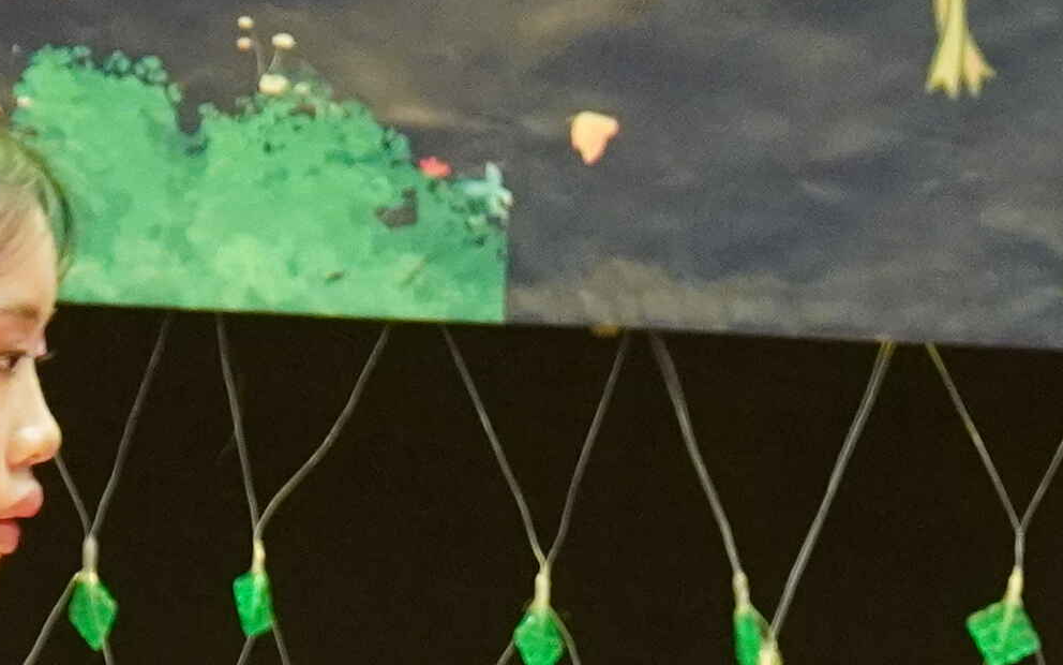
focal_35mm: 647
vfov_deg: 2.0
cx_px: 437
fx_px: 18744
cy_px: 1326
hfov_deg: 3.2
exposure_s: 1/160
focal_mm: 70
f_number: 2.8
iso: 2500
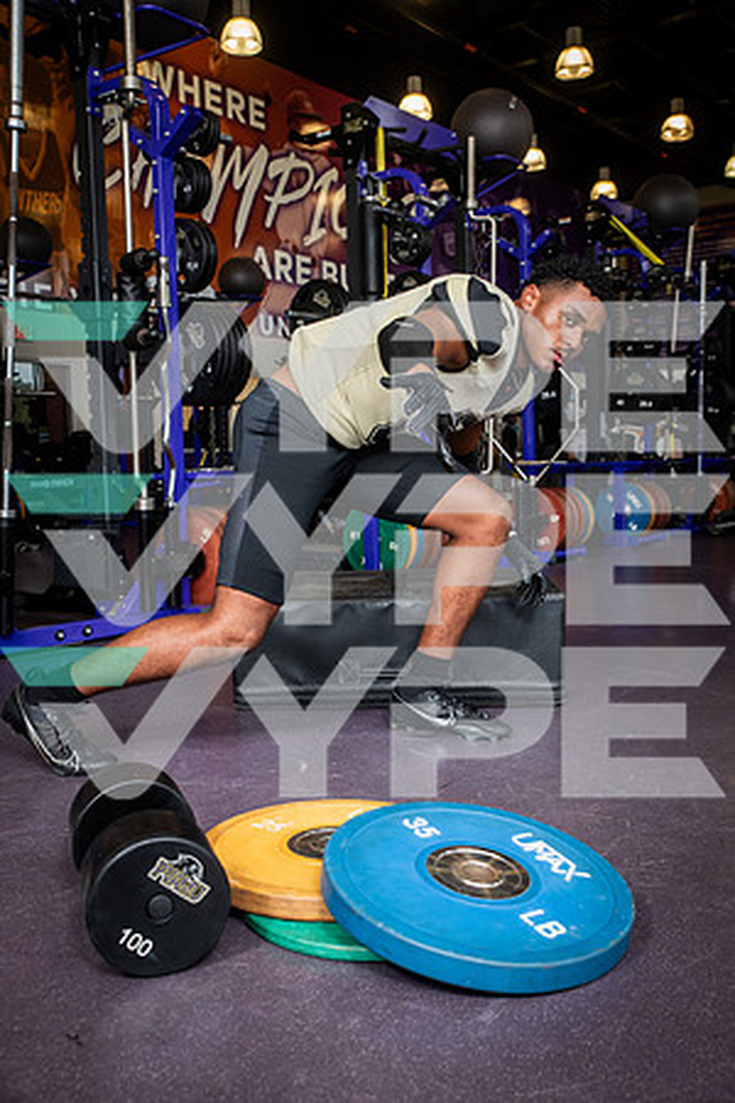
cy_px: 552
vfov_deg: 54.4
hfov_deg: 37.9
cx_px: 368
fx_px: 1072
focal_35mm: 35
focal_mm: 35
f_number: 5.6
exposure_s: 1/250
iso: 500
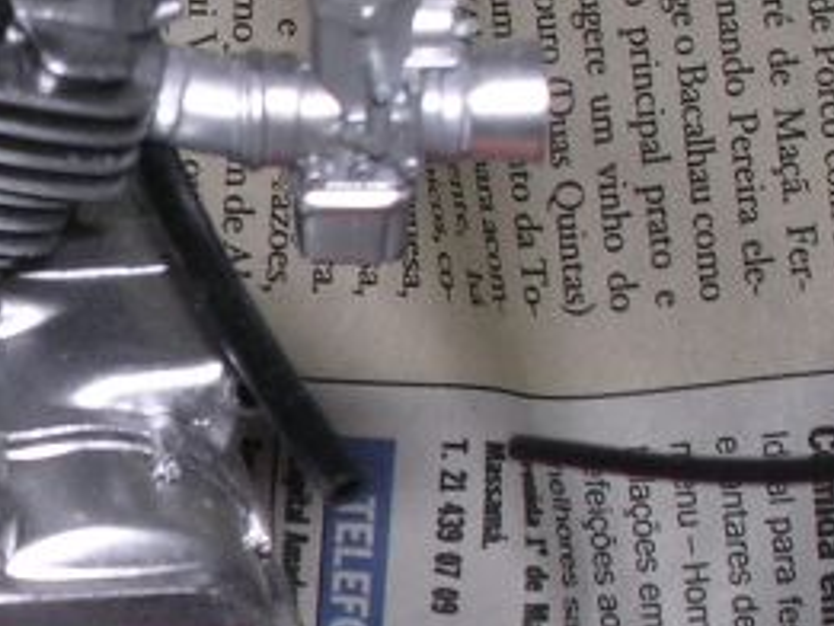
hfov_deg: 10.6
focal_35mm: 184
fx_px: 4435
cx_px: -137
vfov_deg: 8.1
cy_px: 546
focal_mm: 9.1
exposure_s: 1/60.1
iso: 100
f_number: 6.8
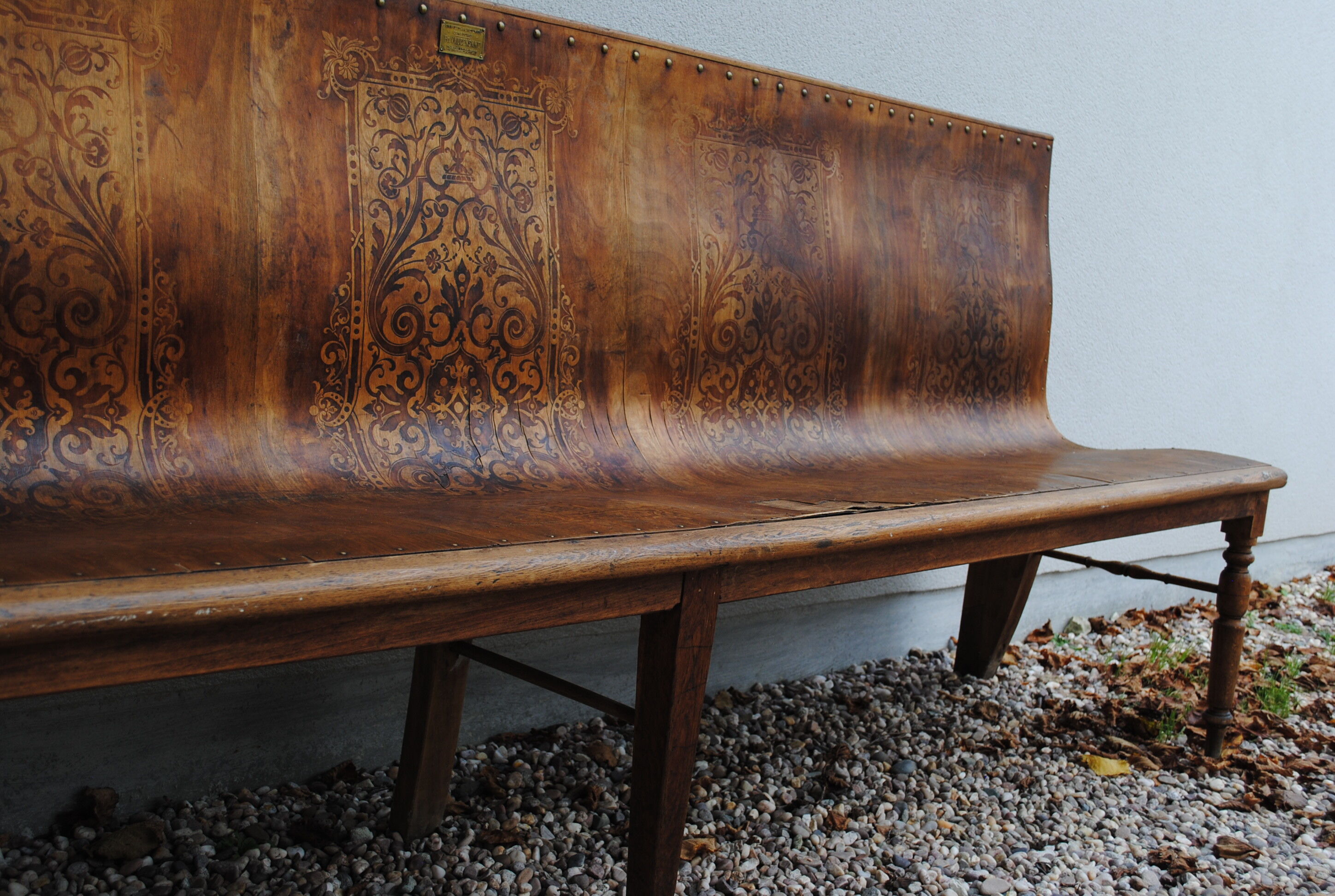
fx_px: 1449
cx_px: 668
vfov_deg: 34.4
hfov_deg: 49.5
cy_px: 448
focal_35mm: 39
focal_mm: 26
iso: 180
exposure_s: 1/125
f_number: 5.6
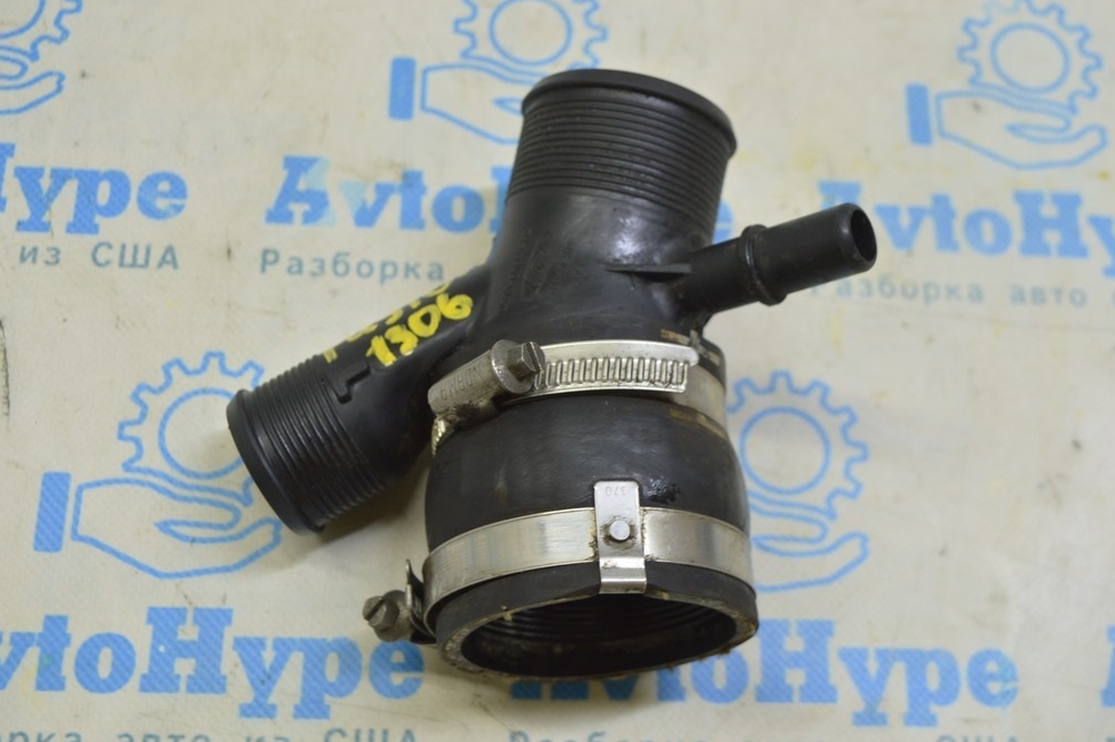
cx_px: 569
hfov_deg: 41.5
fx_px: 1471
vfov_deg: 28.3
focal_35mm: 48
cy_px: 377
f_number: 5.6
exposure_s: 1/25
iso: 400
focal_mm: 31
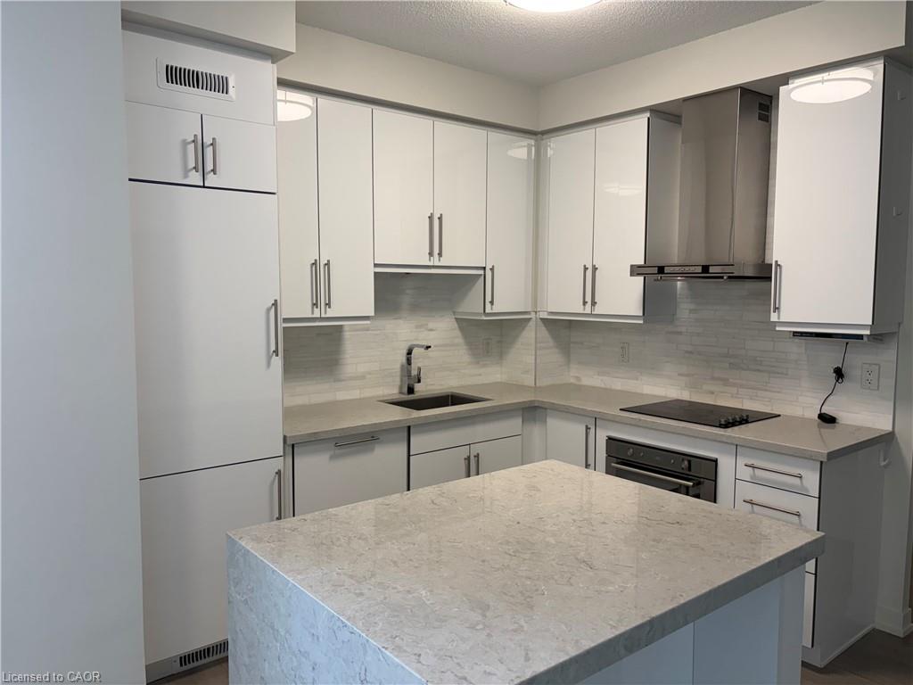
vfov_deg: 53.1
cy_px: 342
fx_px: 686
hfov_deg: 67.3
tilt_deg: -3.9
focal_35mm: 26
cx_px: 456
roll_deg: +1.2
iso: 80
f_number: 1.6
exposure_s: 1/120
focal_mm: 5.96
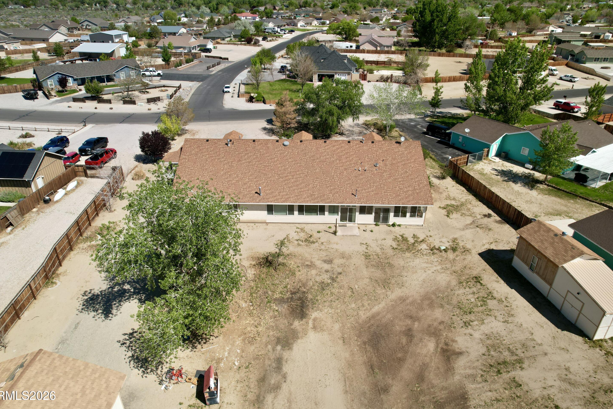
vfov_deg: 55.1
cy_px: 201
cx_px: 298
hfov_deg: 76.1
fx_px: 392
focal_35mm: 23
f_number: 2.8
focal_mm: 8.38
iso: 110
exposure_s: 1/160
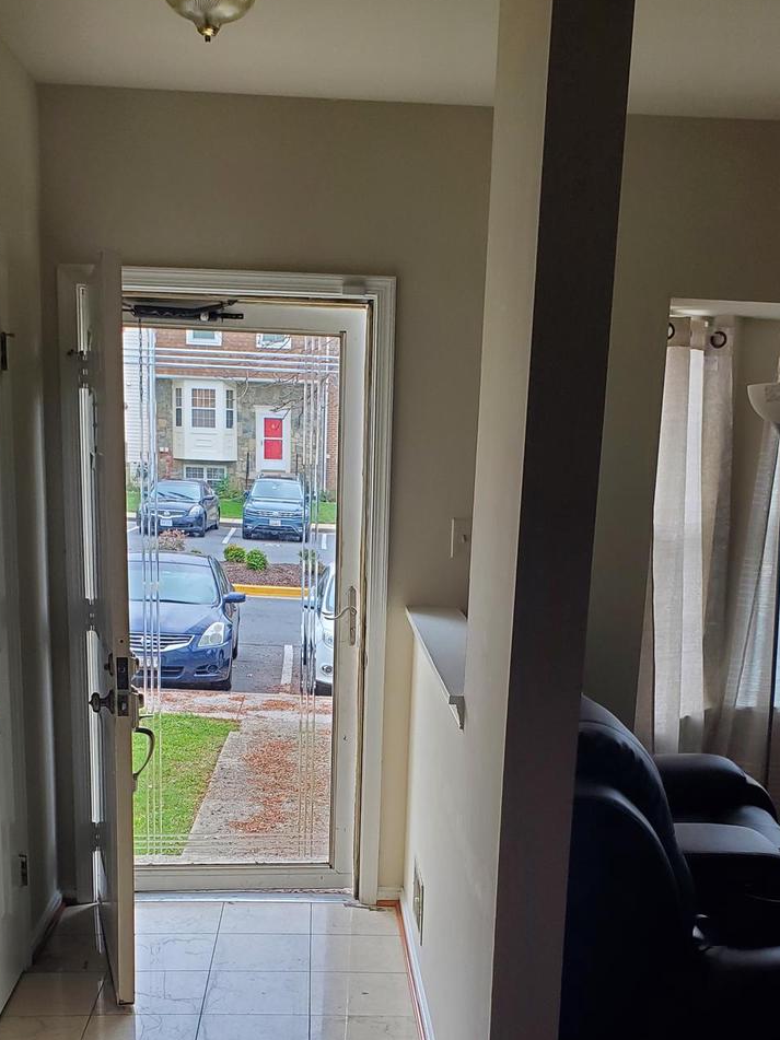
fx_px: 1262
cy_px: 788
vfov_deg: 43.3
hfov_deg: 34.3
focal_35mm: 42
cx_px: 386
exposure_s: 1/120
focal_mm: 4.3
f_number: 2.4
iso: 80
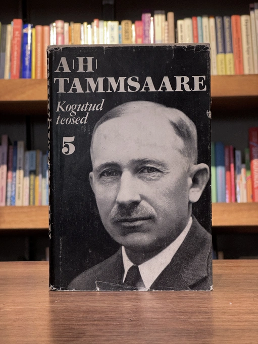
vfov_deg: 25.3
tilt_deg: +0.0
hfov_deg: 19.1
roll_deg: -0.2
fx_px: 765
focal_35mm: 77
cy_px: 172
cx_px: 129
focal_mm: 9
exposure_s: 1/60
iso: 320
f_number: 2.8
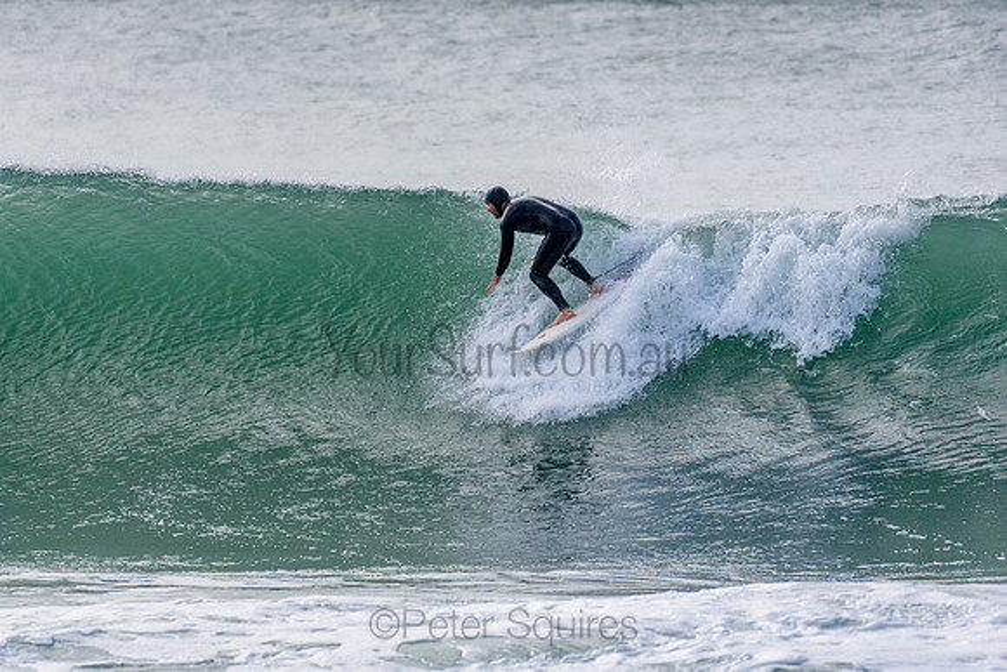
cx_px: 504
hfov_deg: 2.7
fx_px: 20983
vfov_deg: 1.8
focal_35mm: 750
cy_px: 336
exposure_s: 1/2000
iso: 400
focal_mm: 500
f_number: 5.6
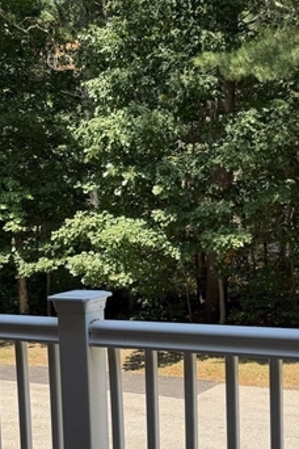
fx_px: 698
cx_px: 181
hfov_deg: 24.1
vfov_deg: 35.3
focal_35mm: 56
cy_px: 298
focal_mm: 6.76
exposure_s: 1/1585
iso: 80
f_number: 1.78
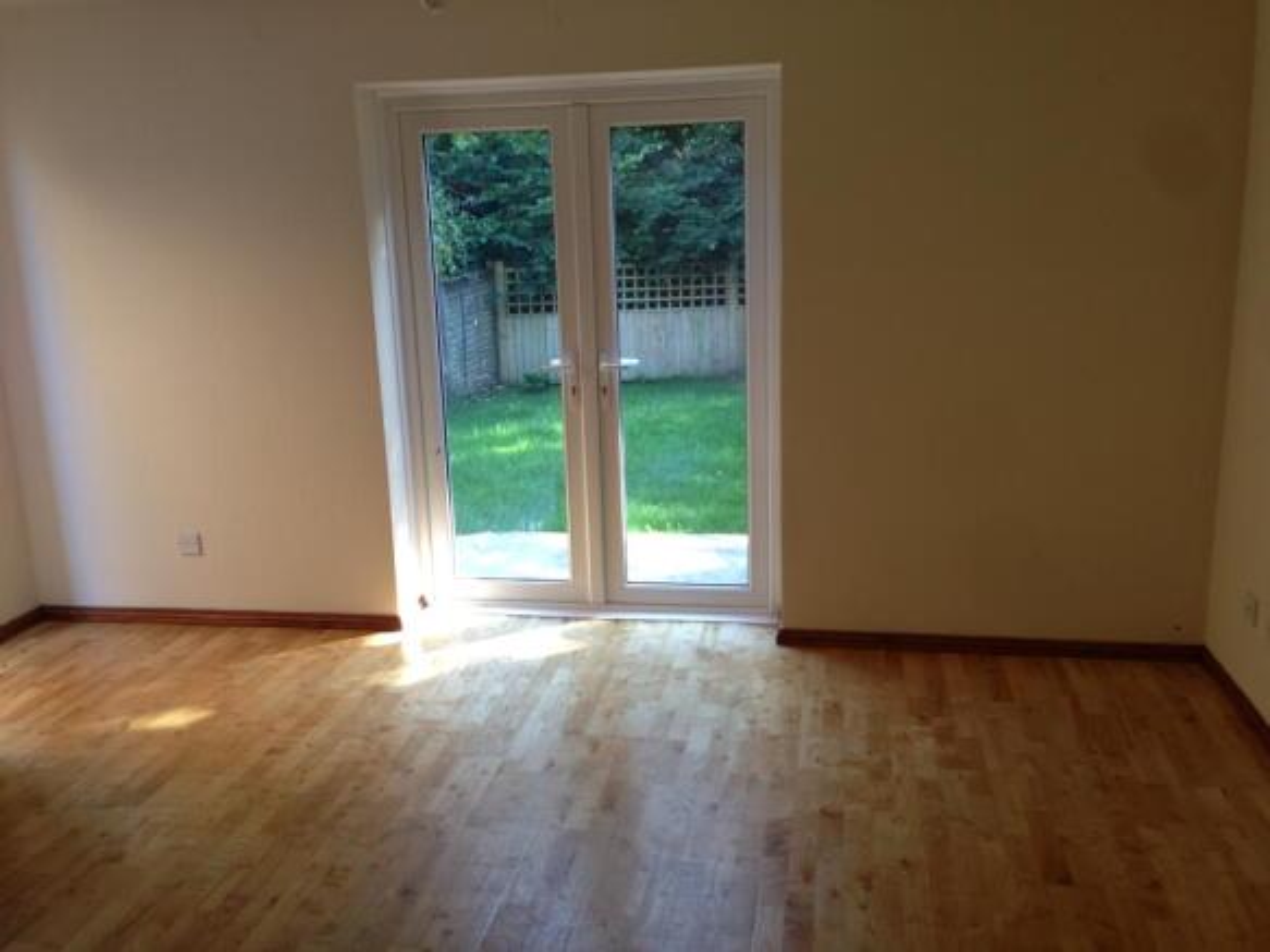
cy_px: 476
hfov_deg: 55.4
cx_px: 635
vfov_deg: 42.9
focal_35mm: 33
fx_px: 1210
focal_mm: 4.13
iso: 50
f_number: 2.4
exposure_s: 1/40
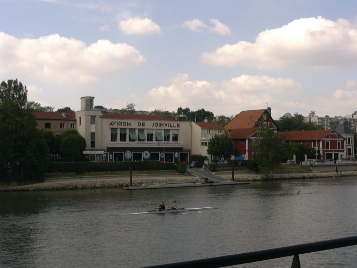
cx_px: 178
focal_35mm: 49
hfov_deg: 38.9
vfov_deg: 29.7
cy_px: 134
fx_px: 505
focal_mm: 7.63
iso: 100
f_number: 8.95
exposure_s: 1/135
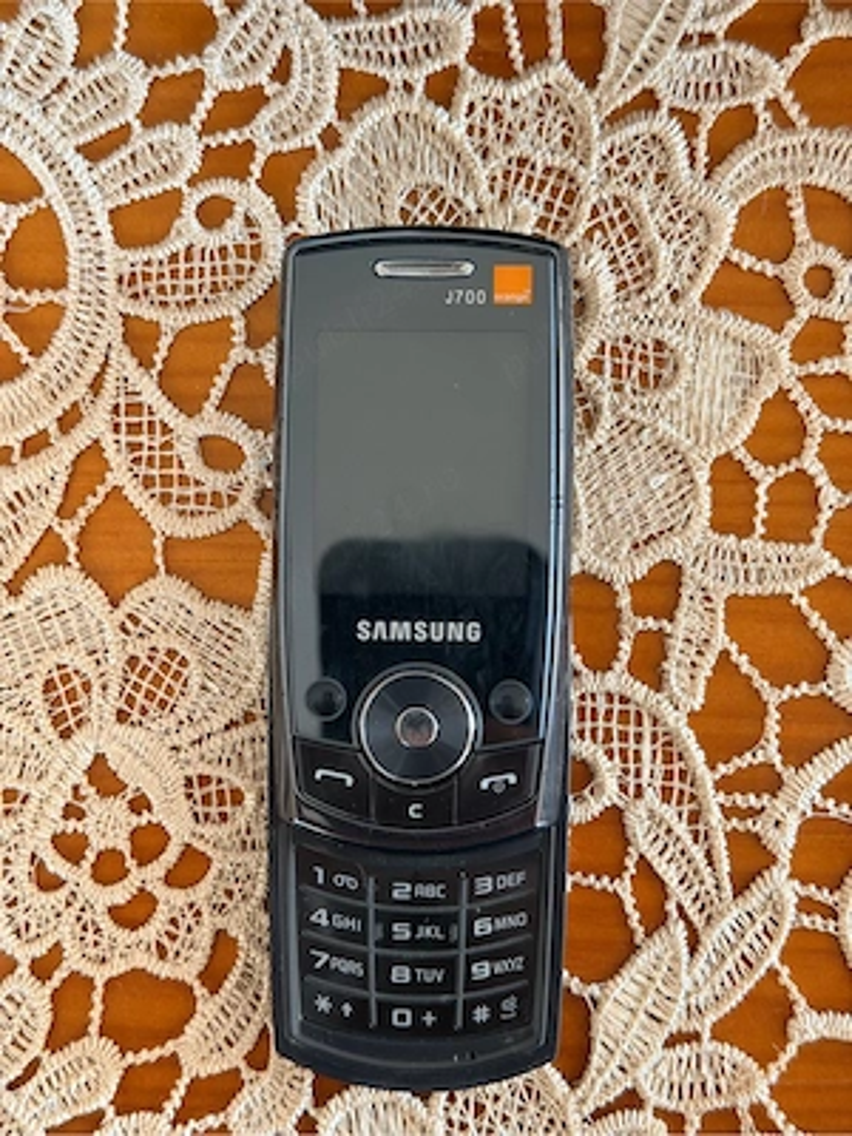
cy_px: 568
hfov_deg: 30.3
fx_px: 1575
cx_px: 426
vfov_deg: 39.7
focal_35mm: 48
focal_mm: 6.76
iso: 320
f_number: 1.78
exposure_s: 1/40
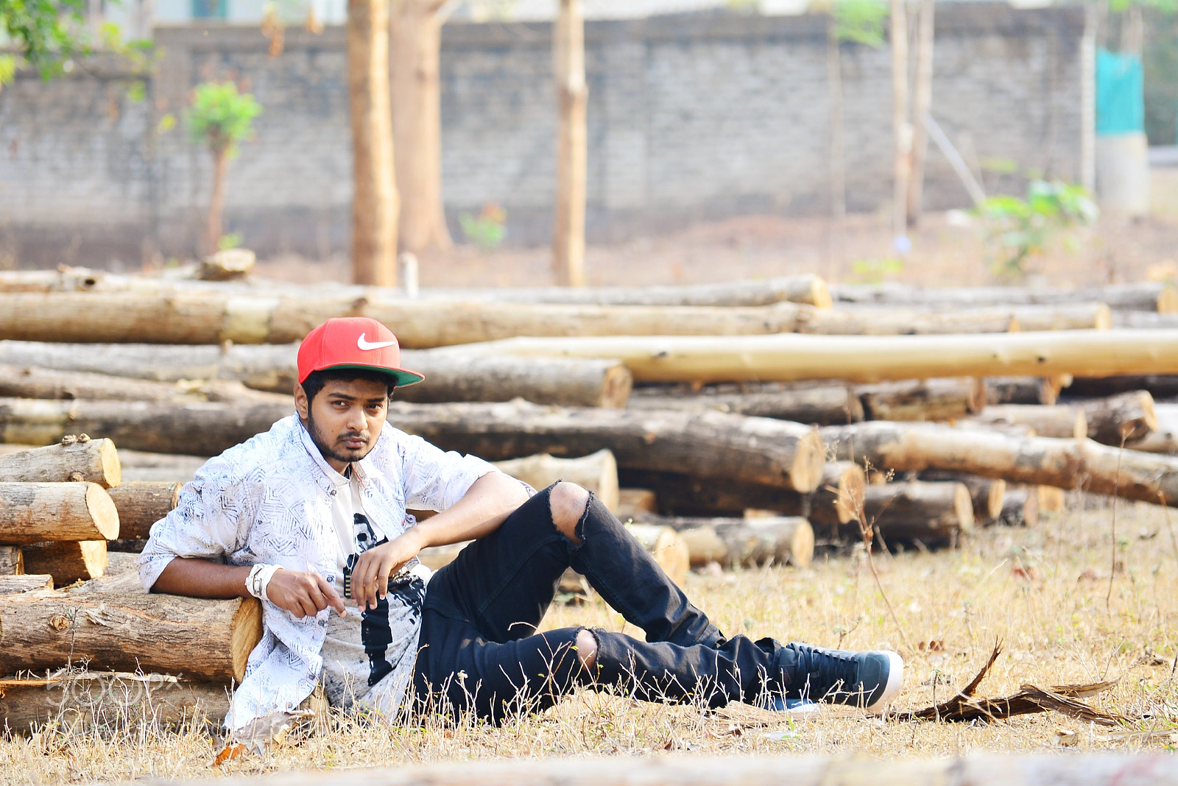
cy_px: 393
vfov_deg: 5.4
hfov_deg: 8.1
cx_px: 589
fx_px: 8347
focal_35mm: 255
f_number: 5.3
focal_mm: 170
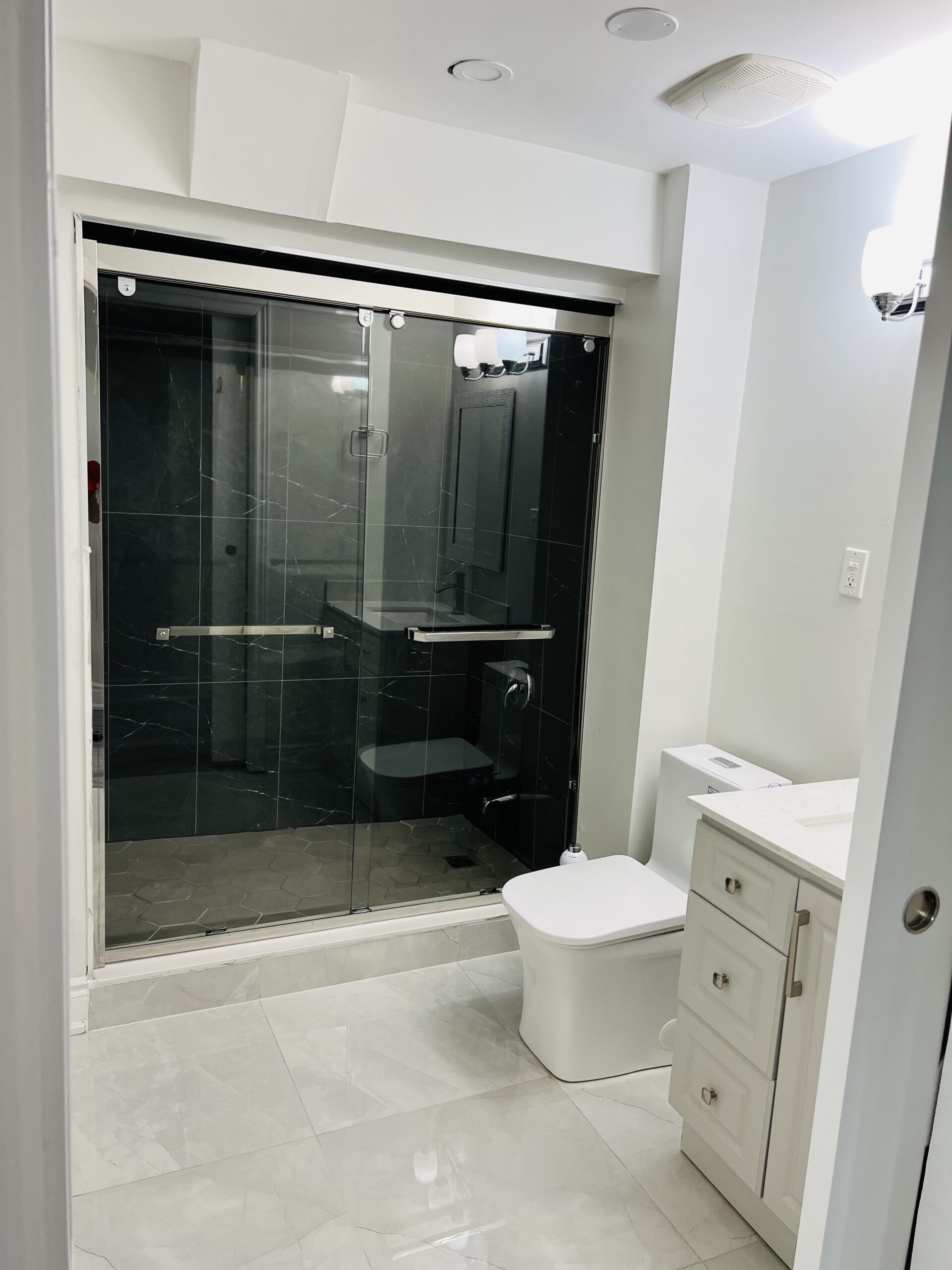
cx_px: 476
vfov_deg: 67.3
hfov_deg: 53.1
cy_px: 635
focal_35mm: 26
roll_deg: -3.6
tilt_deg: -9.5
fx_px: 953
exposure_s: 1/120
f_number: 1.5
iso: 100
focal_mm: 5.7
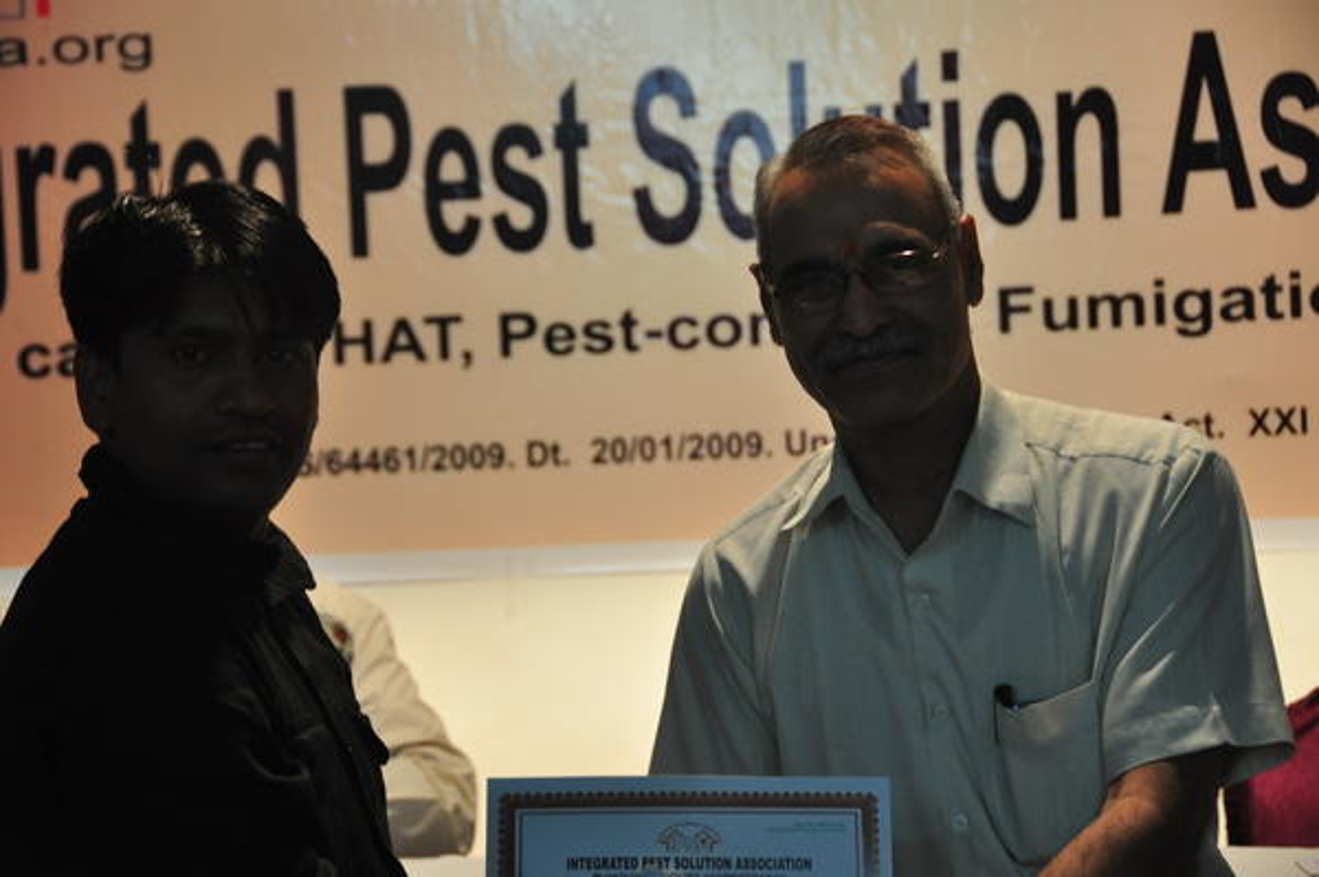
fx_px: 3844
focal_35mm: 105
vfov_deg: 13.0
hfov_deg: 19.5
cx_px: 660
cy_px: 438
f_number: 5
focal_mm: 70
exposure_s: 1/60
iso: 800
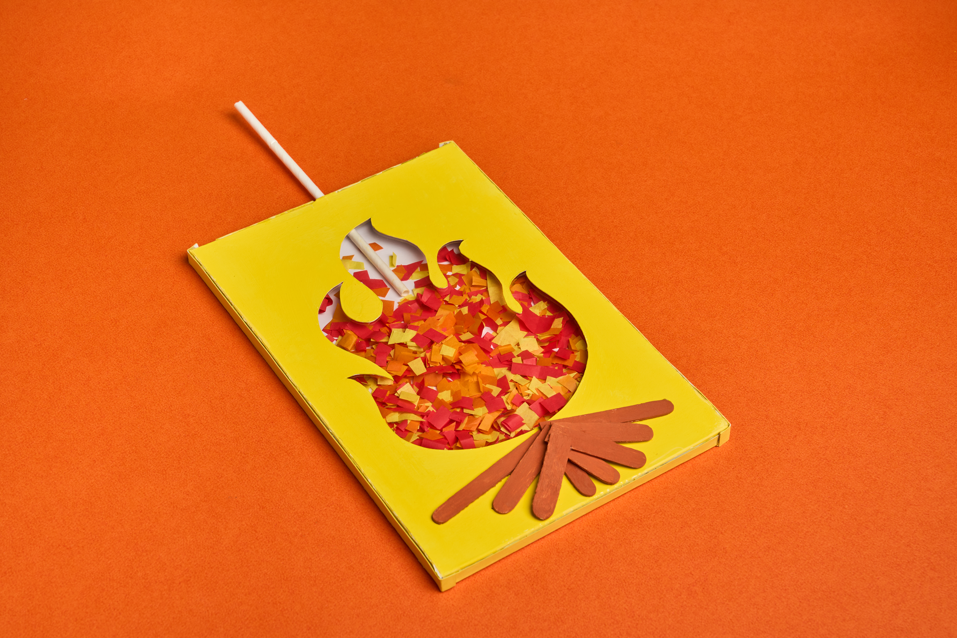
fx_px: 1648
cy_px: 319
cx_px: 478
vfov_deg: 21.9
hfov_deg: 32.4
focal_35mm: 62
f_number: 11
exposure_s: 1/100
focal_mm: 62
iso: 125
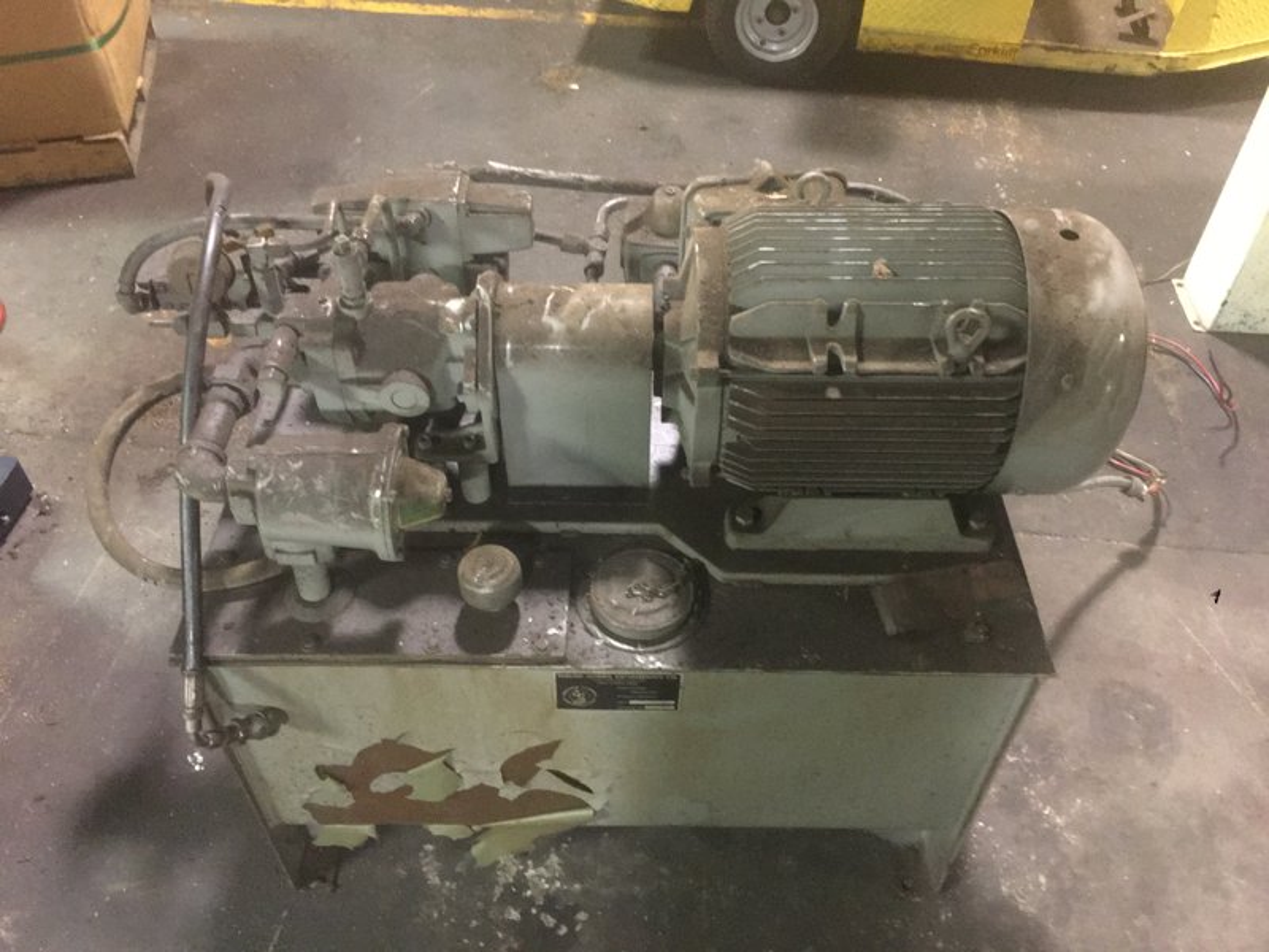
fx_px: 1063
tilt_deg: -45.2
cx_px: 634
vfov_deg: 48.2
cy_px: 476
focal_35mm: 29
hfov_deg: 61.7
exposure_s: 1/15
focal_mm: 4.15
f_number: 2.2
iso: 500
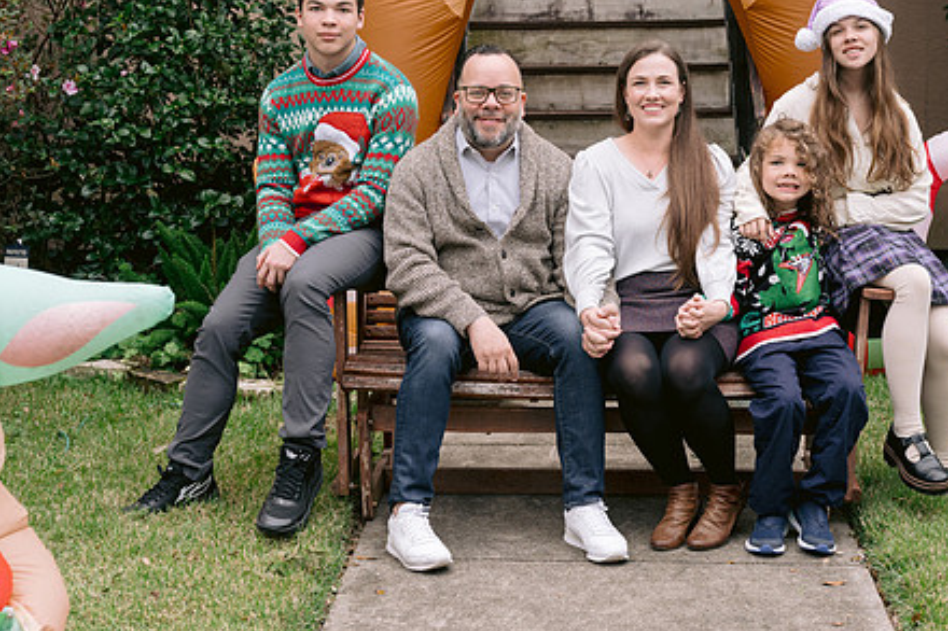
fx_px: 1922
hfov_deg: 27.7
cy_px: 242
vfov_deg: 18.6
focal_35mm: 73
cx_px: 526
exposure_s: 1/125
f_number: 4.5
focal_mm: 50
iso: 400
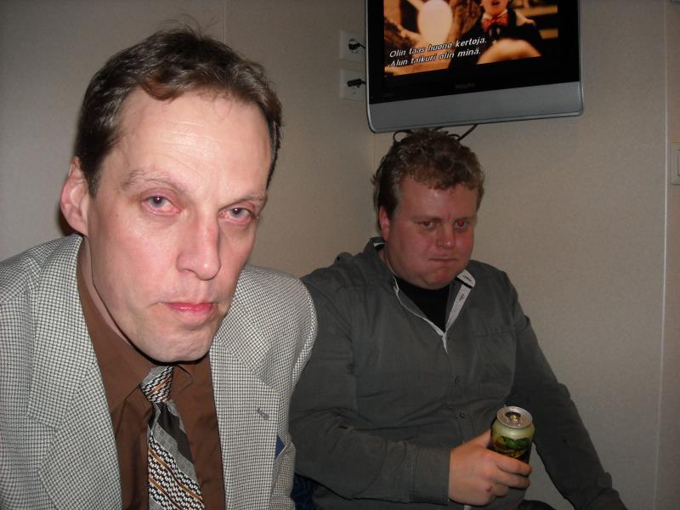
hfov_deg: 52.6
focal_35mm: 35
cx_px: 340
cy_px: 255
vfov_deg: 40.7
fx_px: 688
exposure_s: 1/60
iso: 200
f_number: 2.8
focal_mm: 5.7
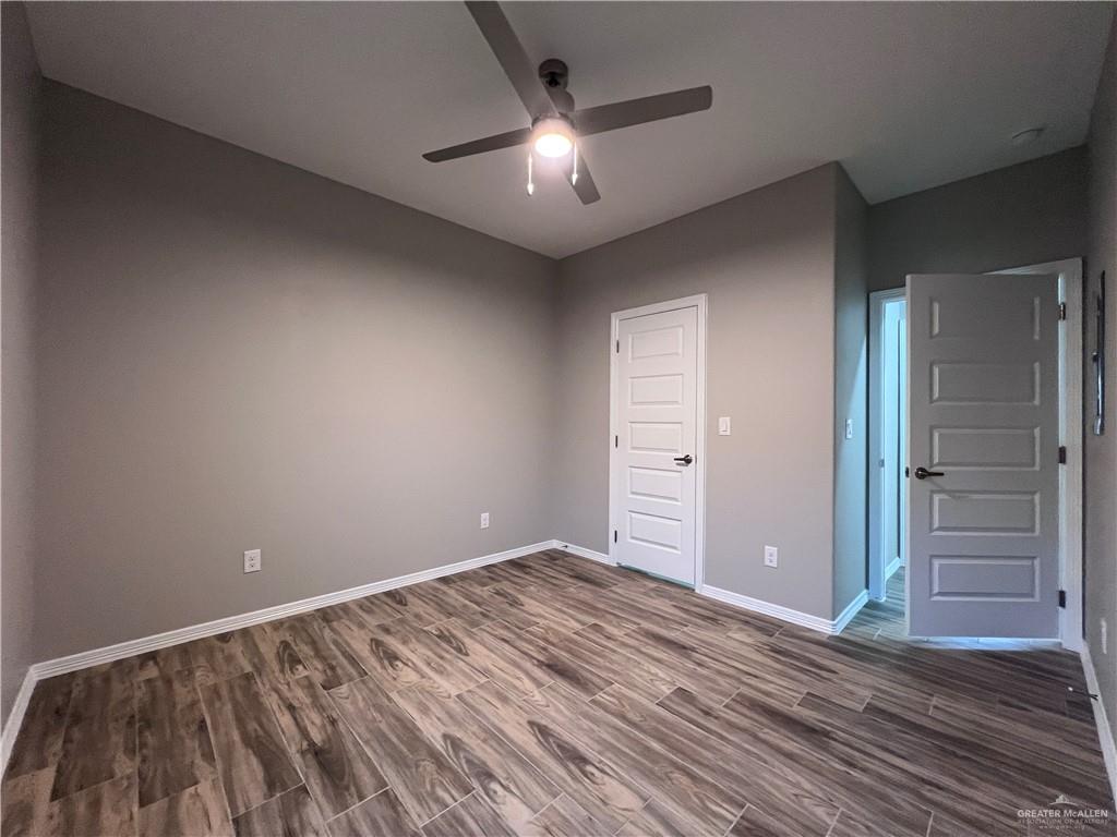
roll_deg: -0.3
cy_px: 418
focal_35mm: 13
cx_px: 558
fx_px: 419
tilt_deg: -1.2
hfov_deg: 106.2
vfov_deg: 89.9
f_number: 1.8
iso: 320
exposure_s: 1/60
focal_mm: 1.57
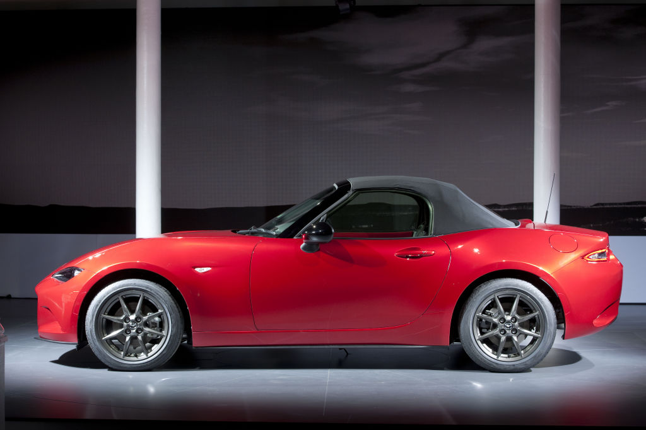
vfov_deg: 19.4
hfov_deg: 28.9
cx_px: 323
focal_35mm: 70
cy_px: 215
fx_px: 1256
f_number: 8
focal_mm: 70
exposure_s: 1/13
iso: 250
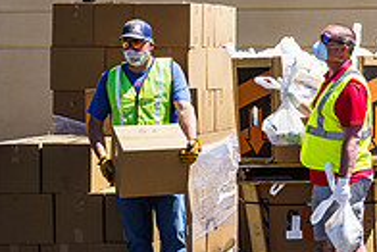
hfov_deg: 12.9
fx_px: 1645
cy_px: 74
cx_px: 367
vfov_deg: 8.7
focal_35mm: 157
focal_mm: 52.3
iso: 200
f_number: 2.8
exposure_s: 1/2000
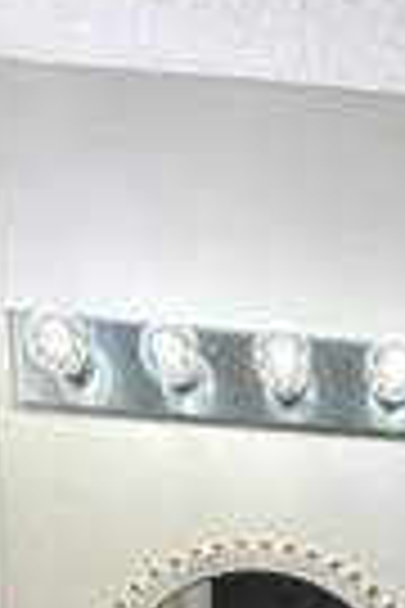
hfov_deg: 18.9
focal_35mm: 69
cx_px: 450
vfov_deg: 20.6
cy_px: 1090
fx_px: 1164
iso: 320
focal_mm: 2.22
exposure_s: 1/120
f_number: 2.2
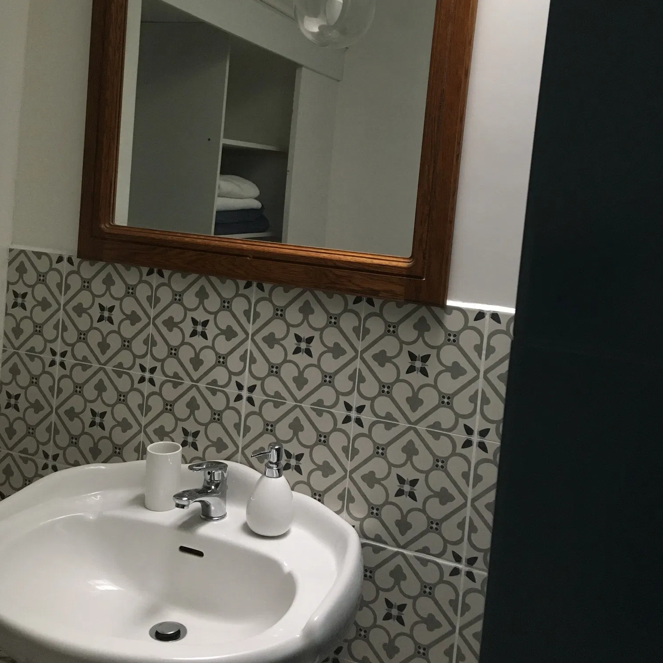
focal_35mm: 35
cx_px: 330
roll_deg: -4.9
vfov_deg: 46.8
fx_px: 758
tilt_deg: -2.4
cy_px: 253
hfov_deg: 47.2
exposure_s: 1/25
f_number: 2.2
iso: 200
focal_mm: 4.15
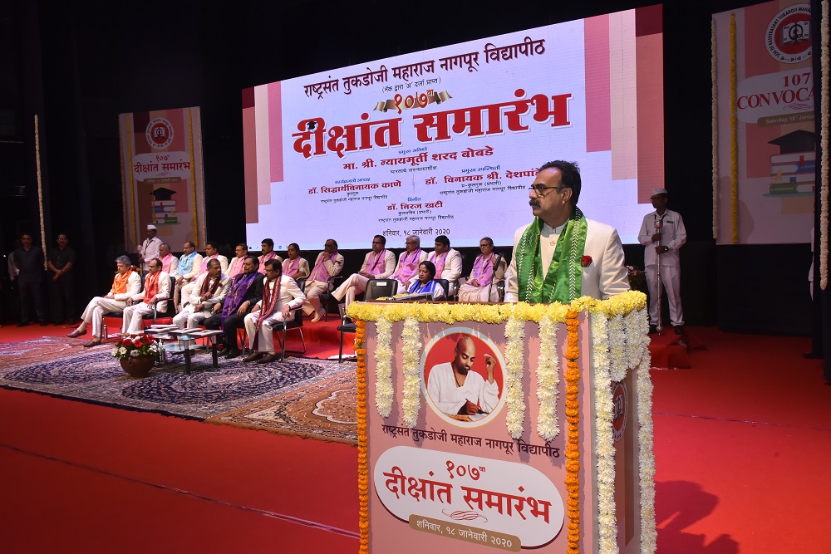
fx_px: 693
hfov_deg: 61.9
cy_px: 277
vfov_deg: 43.6
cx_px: 416
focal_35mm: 30
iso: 2000
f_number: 11
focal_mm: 30
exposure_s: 1/100
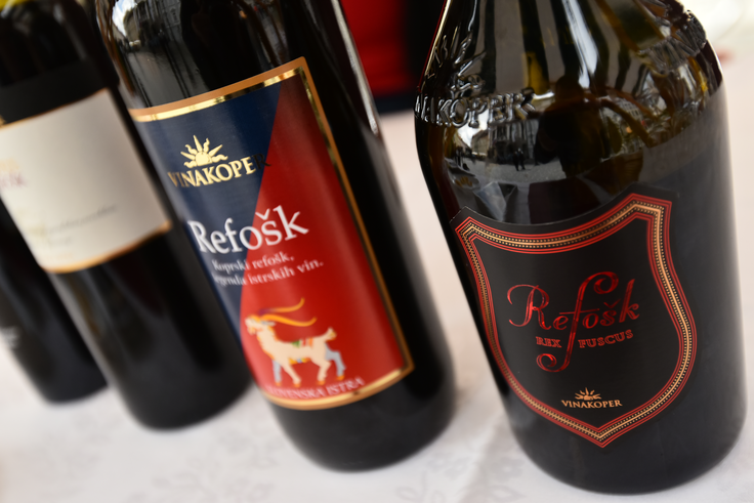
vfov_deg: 37.9
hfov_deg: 54.4
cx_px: 377
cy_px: 252
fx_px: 733
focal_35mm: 35
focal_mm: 35
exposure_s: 1/400
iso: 400
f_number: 4
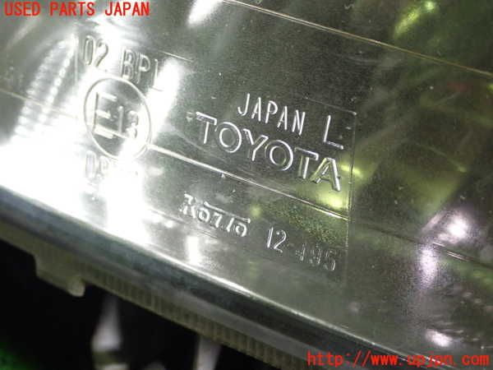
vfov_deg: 20.7
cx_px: 246
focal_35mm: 71
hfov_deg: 27.4
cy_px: 185
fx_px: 1011
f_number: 3.9
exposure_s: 1/60
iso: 500
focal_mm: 12.73
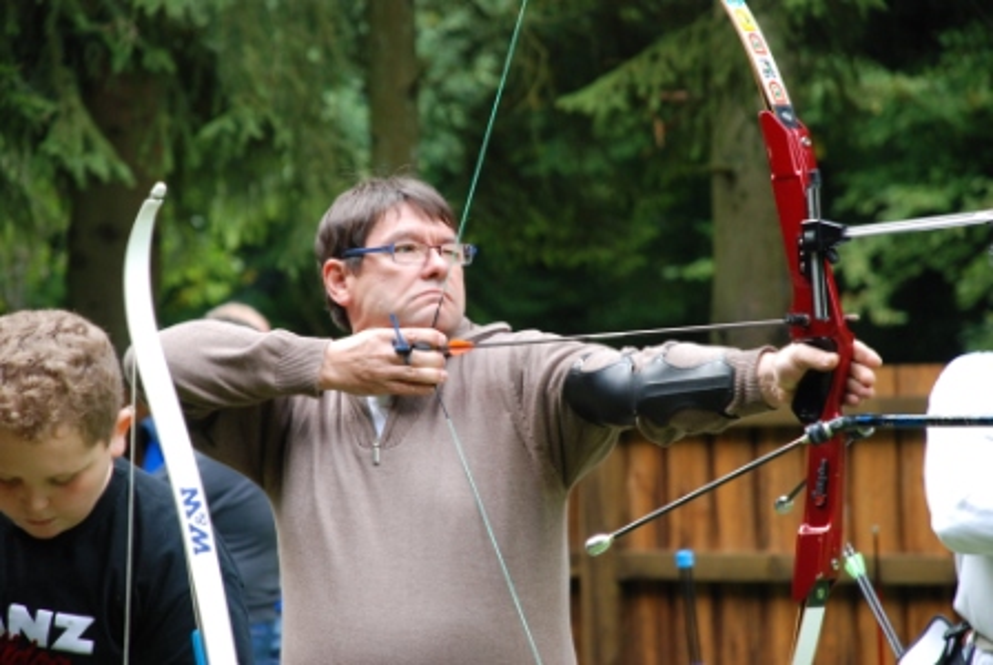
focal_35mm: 202
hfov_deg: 10.1
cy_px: 332
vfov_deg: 6.8
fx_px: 5593
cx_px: 496
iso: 400
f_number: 5.6
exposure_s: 1/100
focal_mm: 135
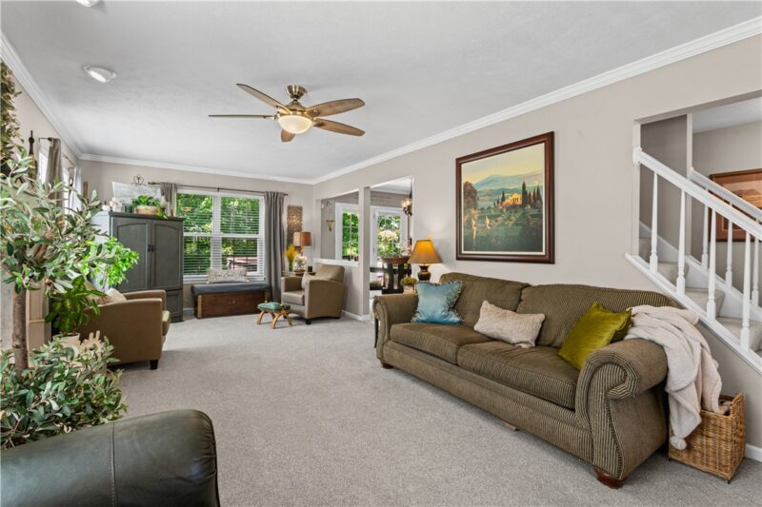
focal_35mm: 17
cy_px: 254
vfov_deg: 70.4
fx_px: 360
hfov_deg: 93.3
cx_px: 381
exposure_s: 1/5
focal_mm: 17
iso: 400
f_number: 10
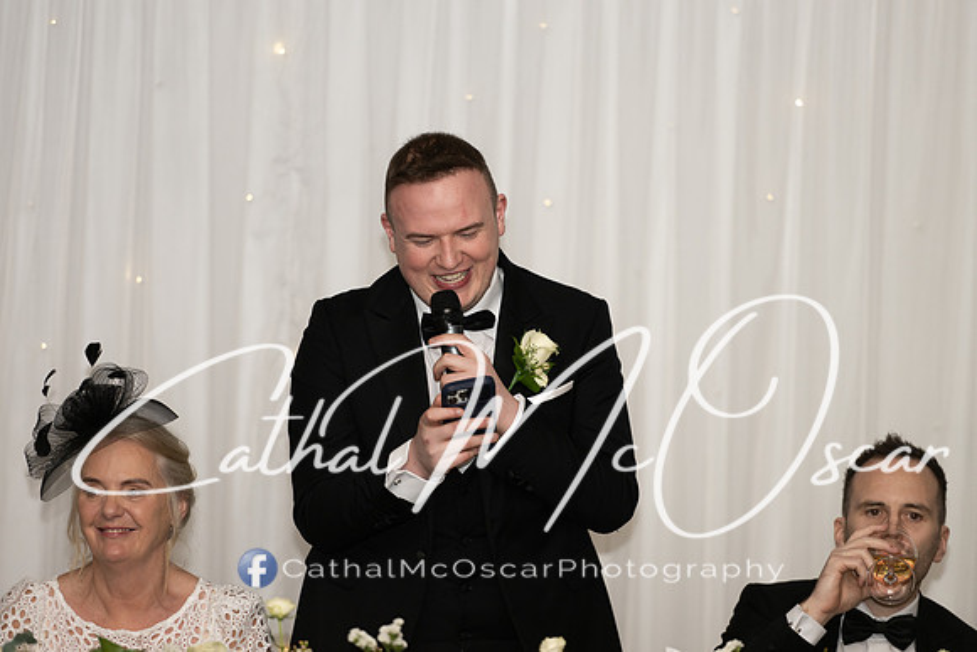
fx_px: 5293
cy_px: 326
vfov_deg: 7.0
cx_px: 488
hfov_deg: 10.5
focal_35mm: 195
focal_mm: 195
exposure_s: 1/160
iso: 400
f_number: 2.8
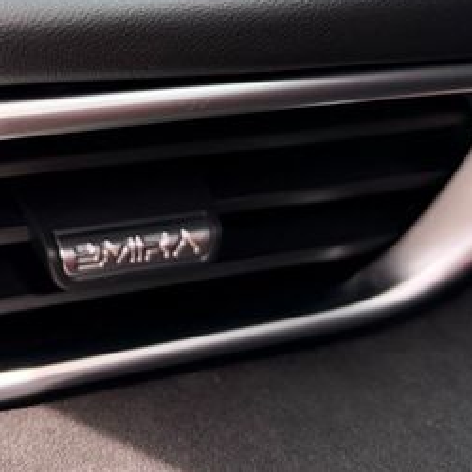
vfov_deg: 28.7
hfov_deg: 28.6
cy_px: 127
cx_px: 118
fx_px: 910
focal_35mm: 59
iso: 50
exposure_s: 1/309
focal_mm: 5.96
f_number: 1.6
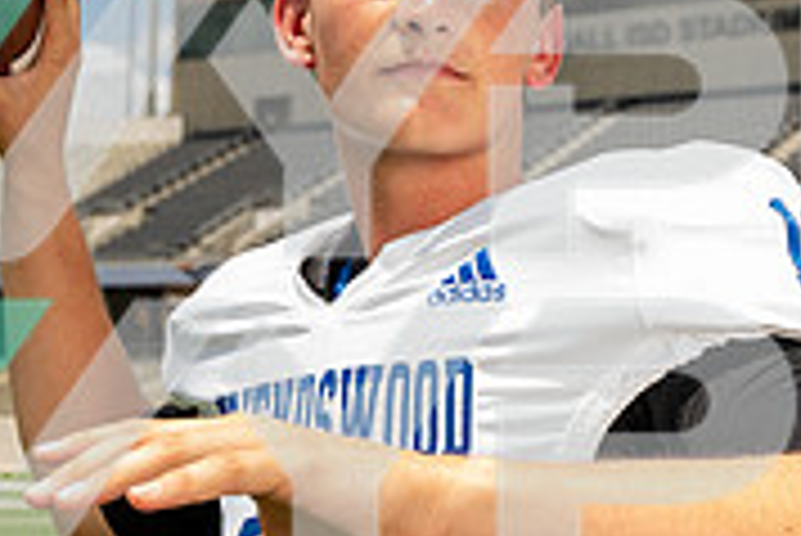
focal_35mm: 96
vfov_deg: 14.2
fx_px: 2138
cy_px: 441
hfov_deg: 21.2
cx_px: 446
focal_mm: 38
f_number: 6.3
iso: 64
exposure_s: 1/250
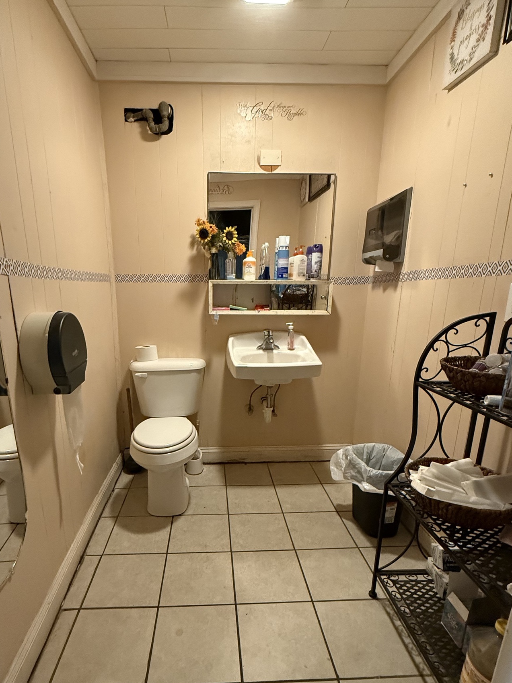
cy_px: 393
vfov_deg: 84.1
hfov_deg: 68.4
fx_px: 375
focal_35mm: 19
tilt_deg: -15.0
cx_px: 223
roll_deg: -0.7
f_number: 2.2
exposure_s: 1/60
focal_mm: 2.22
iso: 800
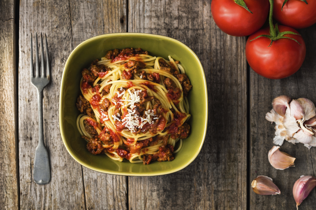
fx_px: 439
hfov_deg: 39.6
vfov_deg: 27.0
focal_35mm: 50
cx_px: 158
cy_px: 105
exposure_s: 1/125
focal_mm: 50
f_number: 8
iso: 100
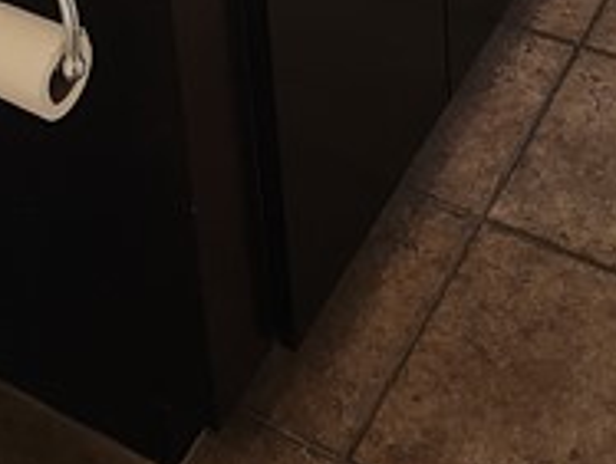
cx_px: 198
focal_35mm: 71
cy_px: -490
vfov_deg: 15.8
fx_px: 1266
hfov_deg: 27.2
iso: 200
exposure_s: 1/60
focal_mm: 2.2
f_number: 2.2
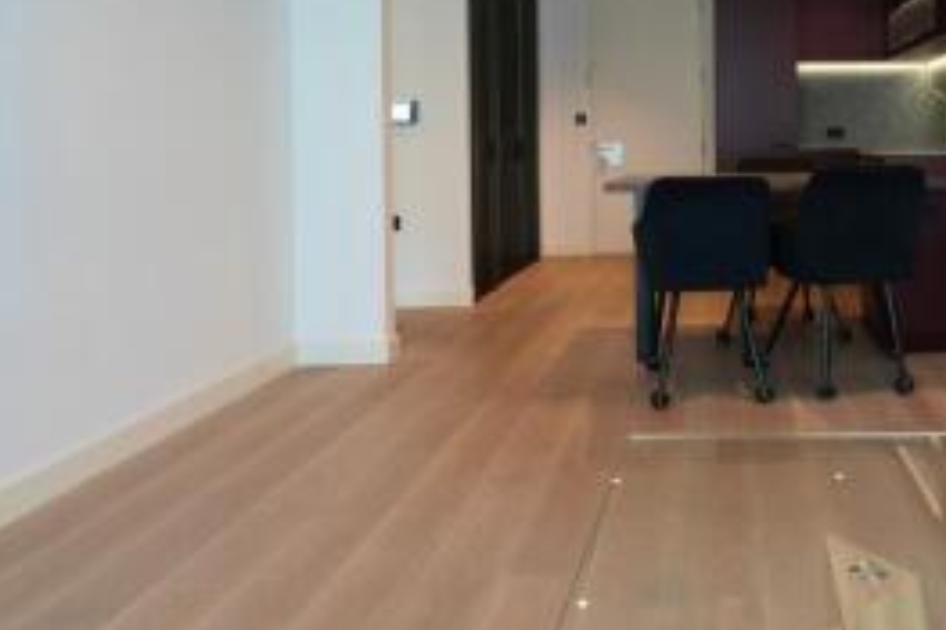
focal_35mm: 29
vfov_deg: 44.1
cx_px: 734
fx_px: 762
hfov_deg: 59.5
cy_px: 200
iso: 400
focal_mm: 16
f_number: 4
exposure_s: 1/30
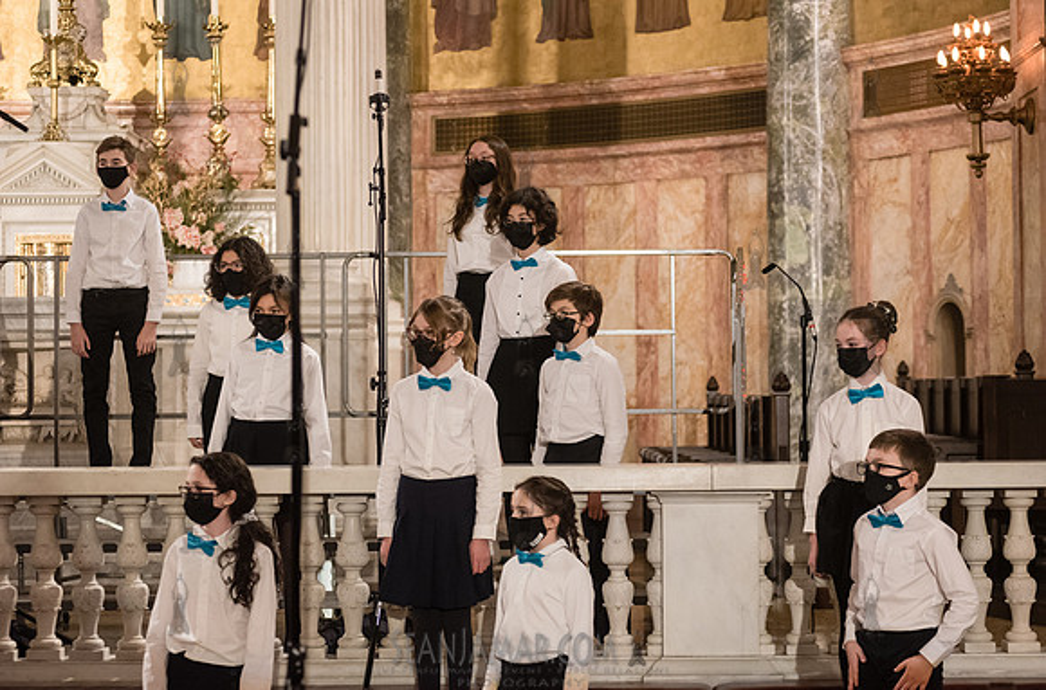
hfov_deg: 23.6
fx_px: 2500
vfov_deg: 15.7
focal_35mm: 86
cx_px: 551
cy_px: 322
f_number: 4
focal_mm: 80
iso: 4000
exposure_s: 1/200
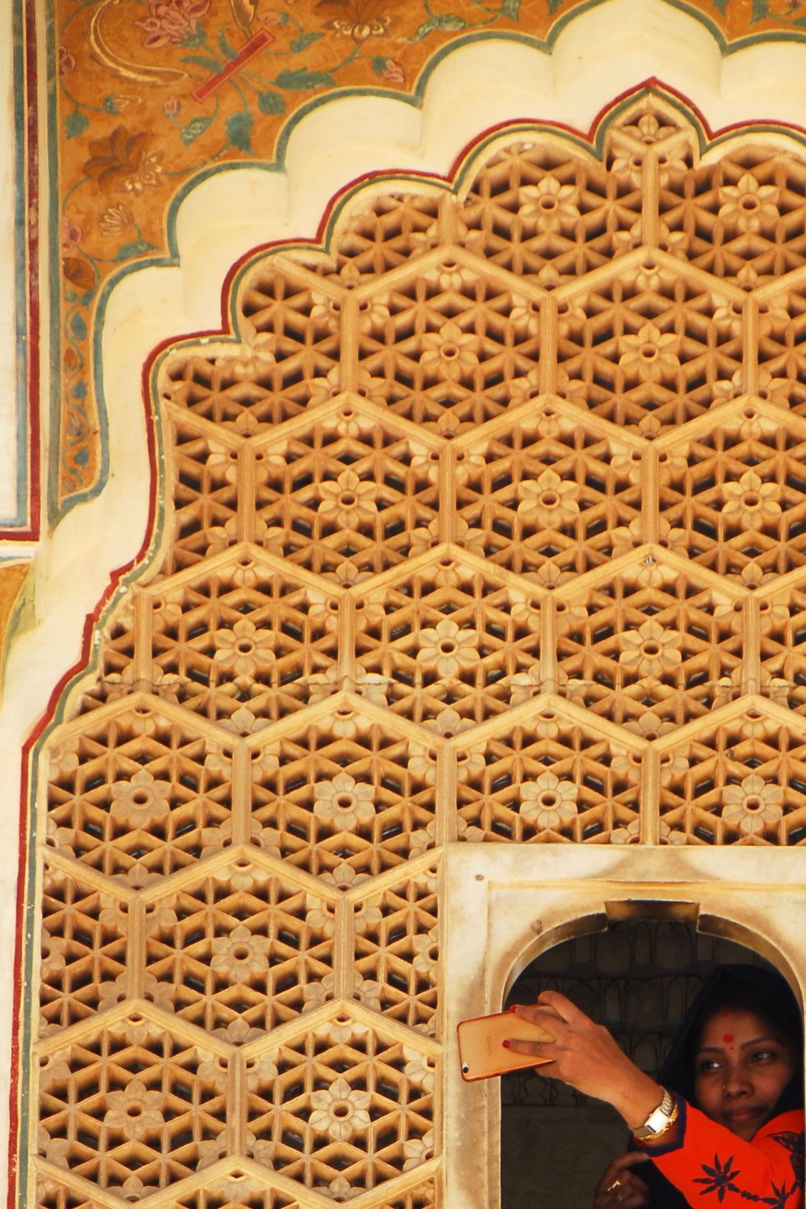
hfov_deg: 3.6
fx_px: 12931
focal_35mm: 385
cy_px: 1038
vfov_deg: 5.3
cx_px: 701
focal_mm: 130
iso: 100
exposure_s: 1/320
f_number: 5.6
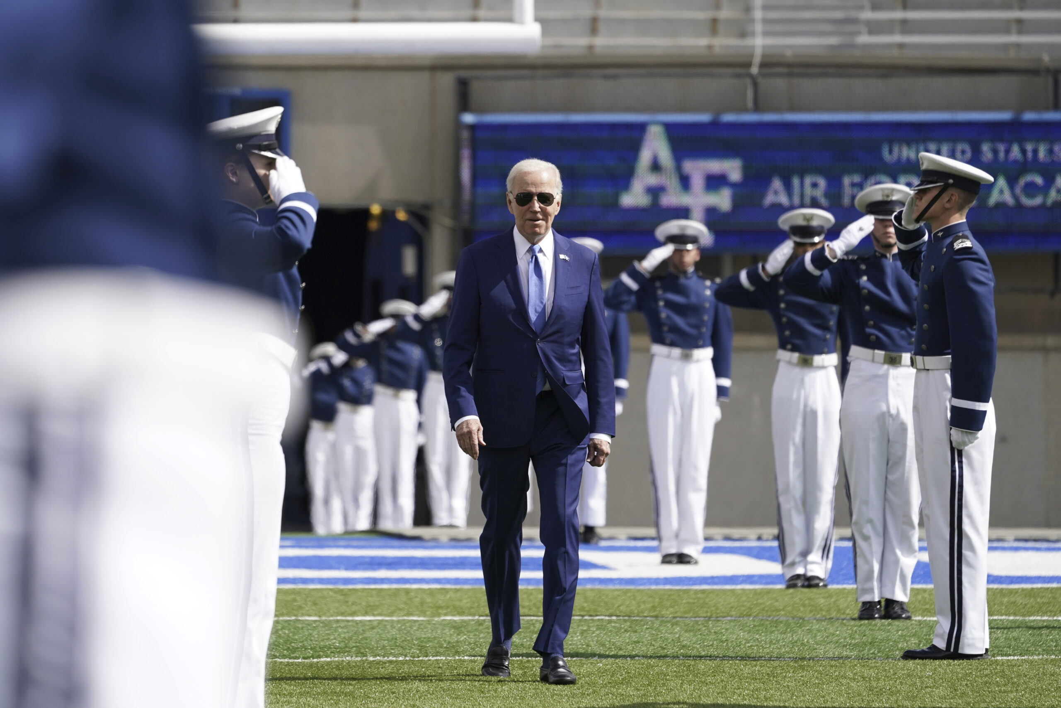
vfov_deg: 5.0
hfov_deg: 7.5
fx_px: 8134
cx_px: 530
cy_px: 354
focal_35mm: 276
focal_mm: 276
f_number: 5.6
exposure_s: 1/2500
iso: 500
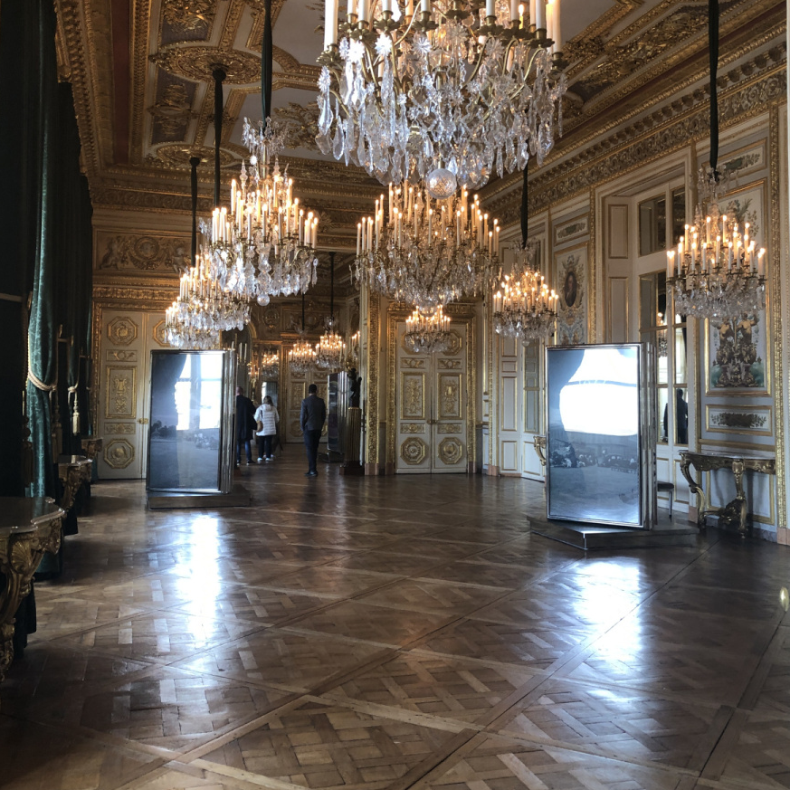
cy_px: 344
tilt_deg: +3.1
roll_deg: -0.3
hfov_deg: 48.4
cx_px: 403
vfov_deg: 48.3
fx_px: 878
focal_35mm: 34
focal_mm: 3.99
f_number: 1.8
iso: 32
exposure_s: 1/33
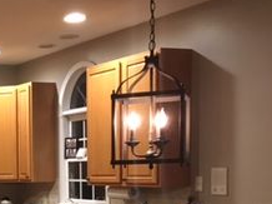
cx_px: -42
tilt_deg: -4.5
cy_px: 213
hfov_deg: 22.7
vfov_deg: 17.9
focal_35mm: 80
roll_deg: +2.1
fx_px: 628
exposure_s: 1/15
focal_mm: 4.15
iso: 200
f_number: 2.2
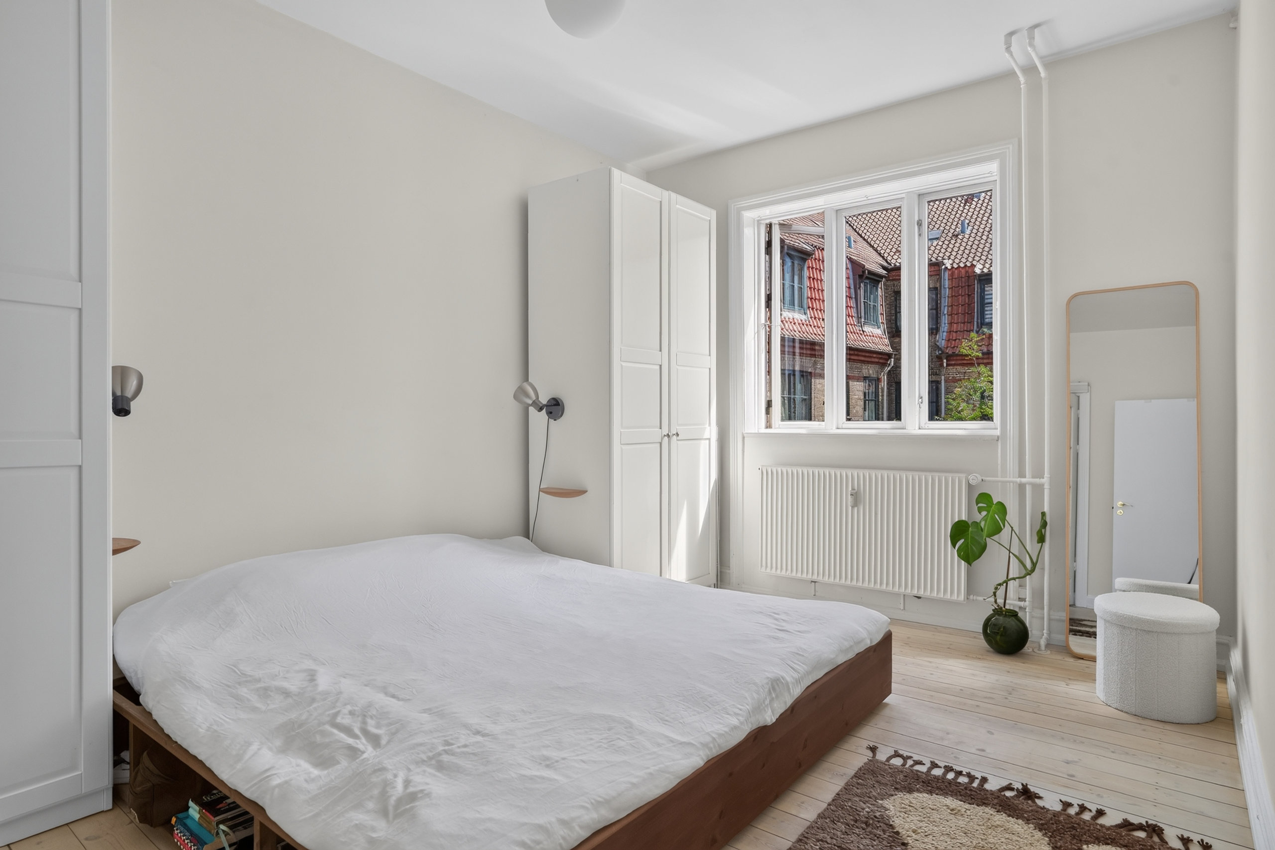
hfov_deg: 84.0
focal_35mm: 20
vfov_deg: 61.9
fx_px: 708
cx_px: 638
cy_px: 425
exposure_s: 1/30
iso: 400
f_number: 8
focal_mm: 20
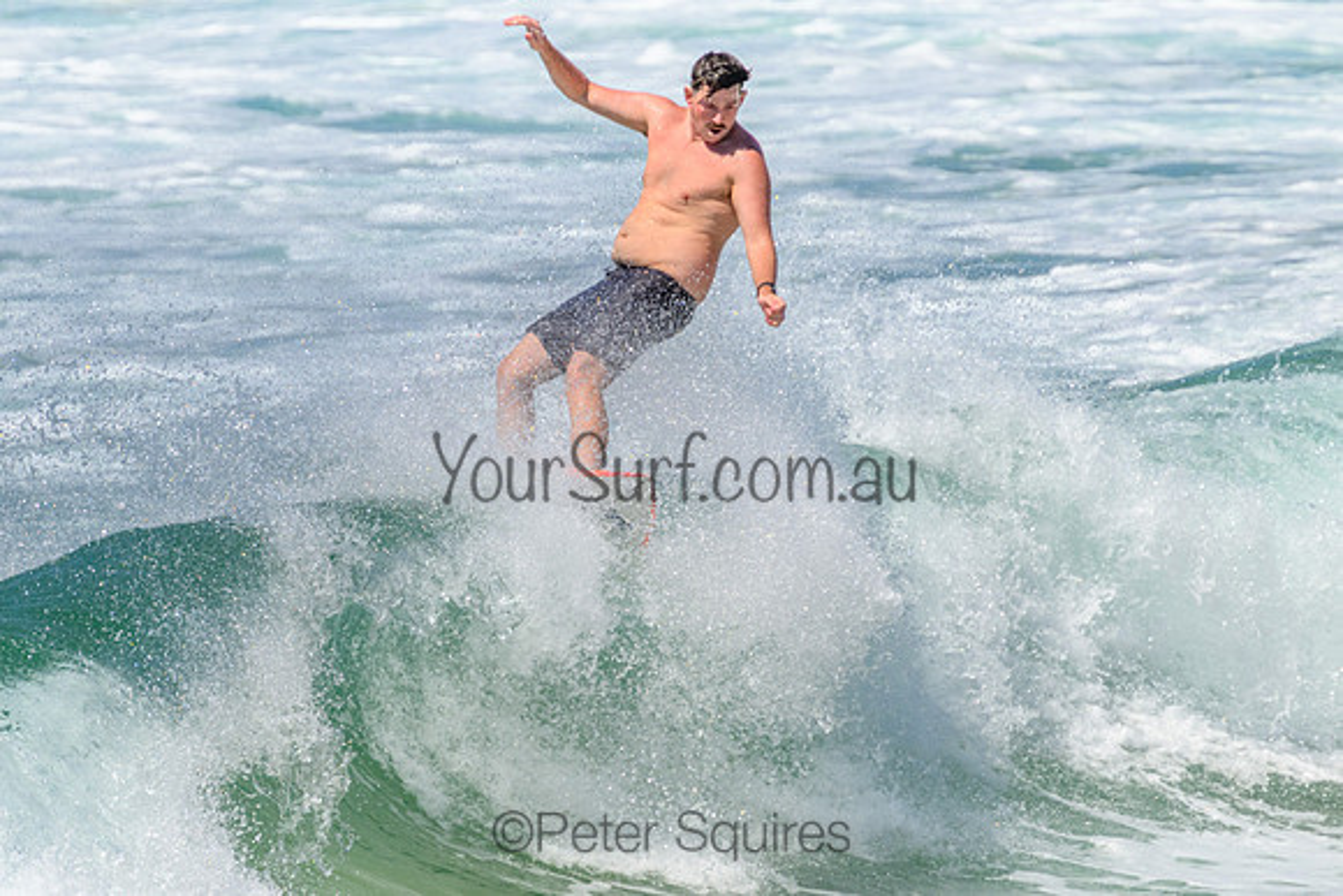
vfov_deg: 1.3
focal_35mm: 1101
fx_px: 41065
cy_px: 471
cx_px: 551
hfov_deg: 1.9
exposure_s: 1/2000
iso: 720
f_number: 11
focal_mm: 800
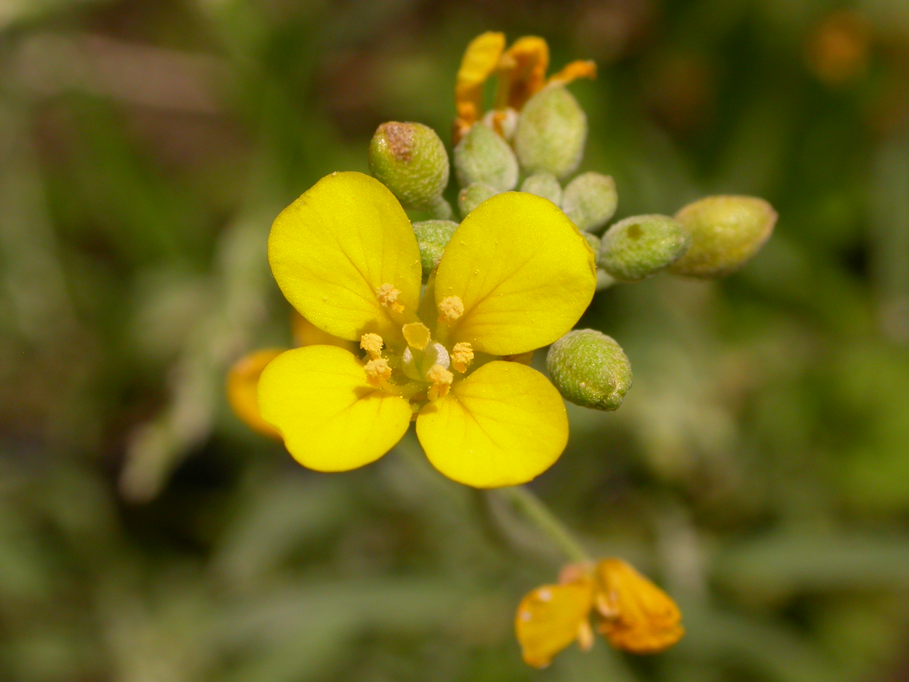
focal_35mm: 114
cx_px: 454
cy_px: 341
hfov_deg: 17.3
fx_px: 2994
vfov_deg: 13.0
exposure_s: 1/238
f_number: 8.6
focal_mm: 23.7
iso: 100
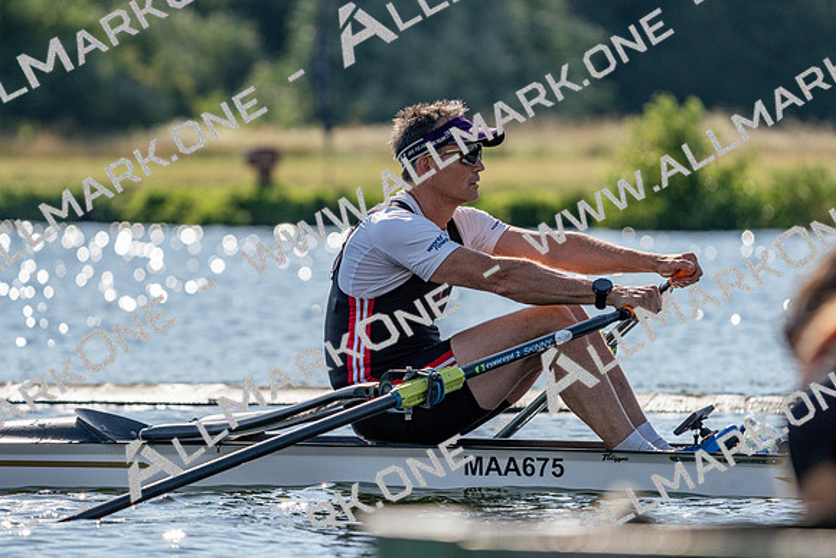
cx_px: 418
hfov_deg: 6.2
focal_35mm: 332
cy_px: 279
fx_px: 7711
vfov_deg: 4.1
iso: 200
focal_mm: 332
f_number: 6.3
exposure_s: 1/1600
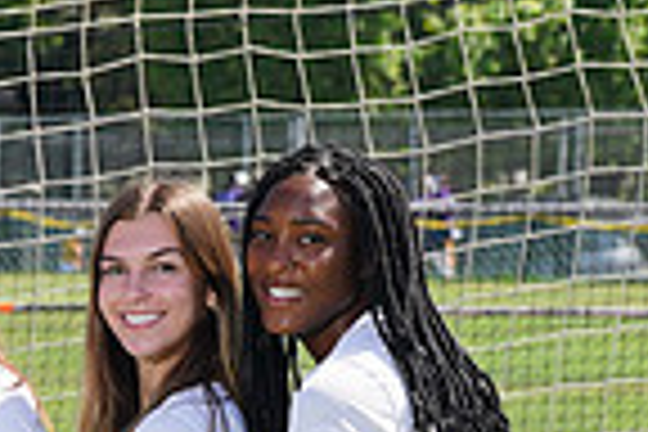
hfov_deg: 3.5
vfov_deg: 2.3
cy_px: 720
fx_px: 10601
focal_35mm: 589
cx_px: -396
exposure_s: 1/250
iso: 200
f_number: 11
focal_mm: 146
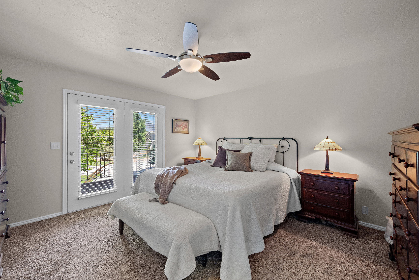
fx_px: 163
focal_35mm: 14
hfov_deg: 104.2
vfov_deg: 81.3
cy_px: 140
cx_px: 210
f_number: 8
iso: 500
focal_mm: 14
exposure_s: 1/2
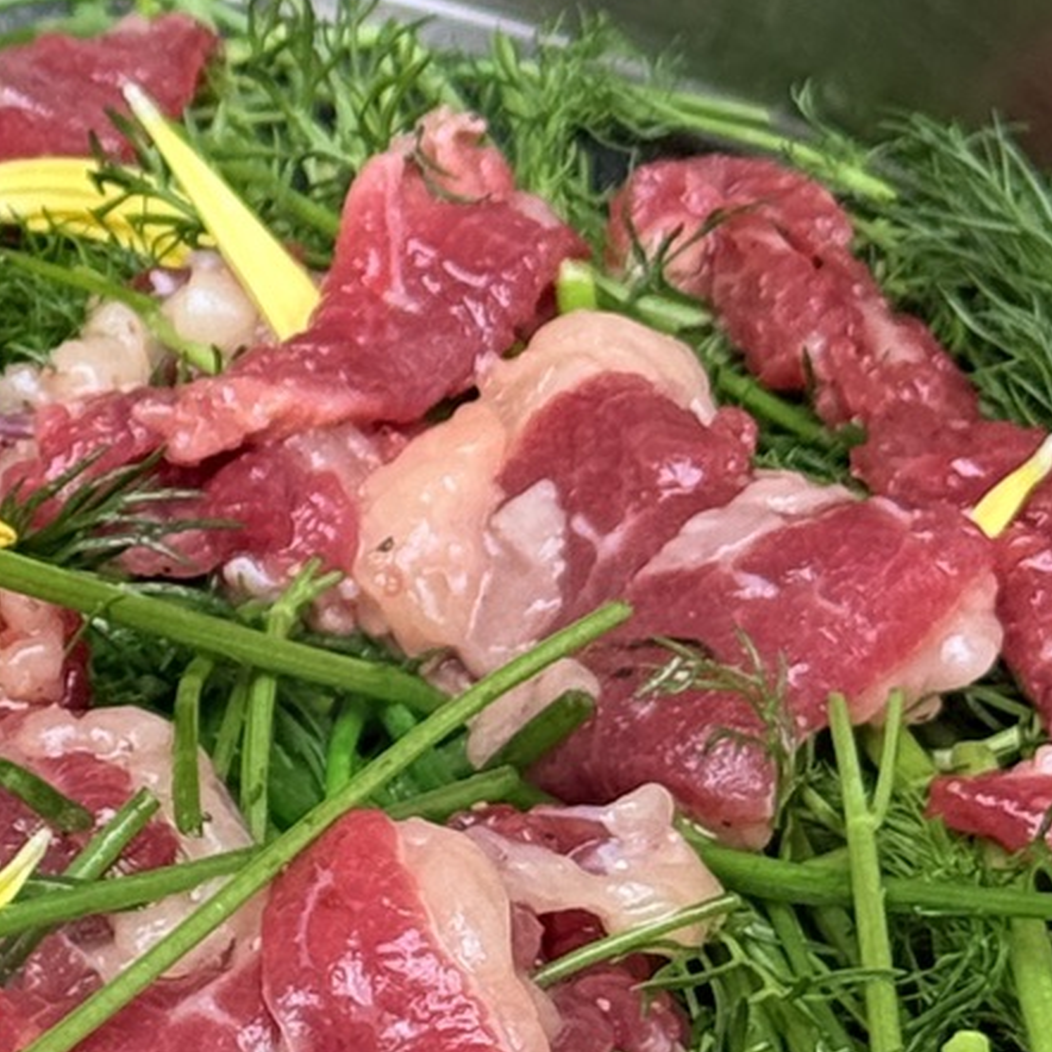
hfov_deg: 8.8
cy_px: 552
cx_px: -683
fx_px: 6602
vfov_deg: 9.1
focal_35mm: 192
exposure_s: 1/264
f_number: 1.78
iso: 80
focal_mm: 6.76
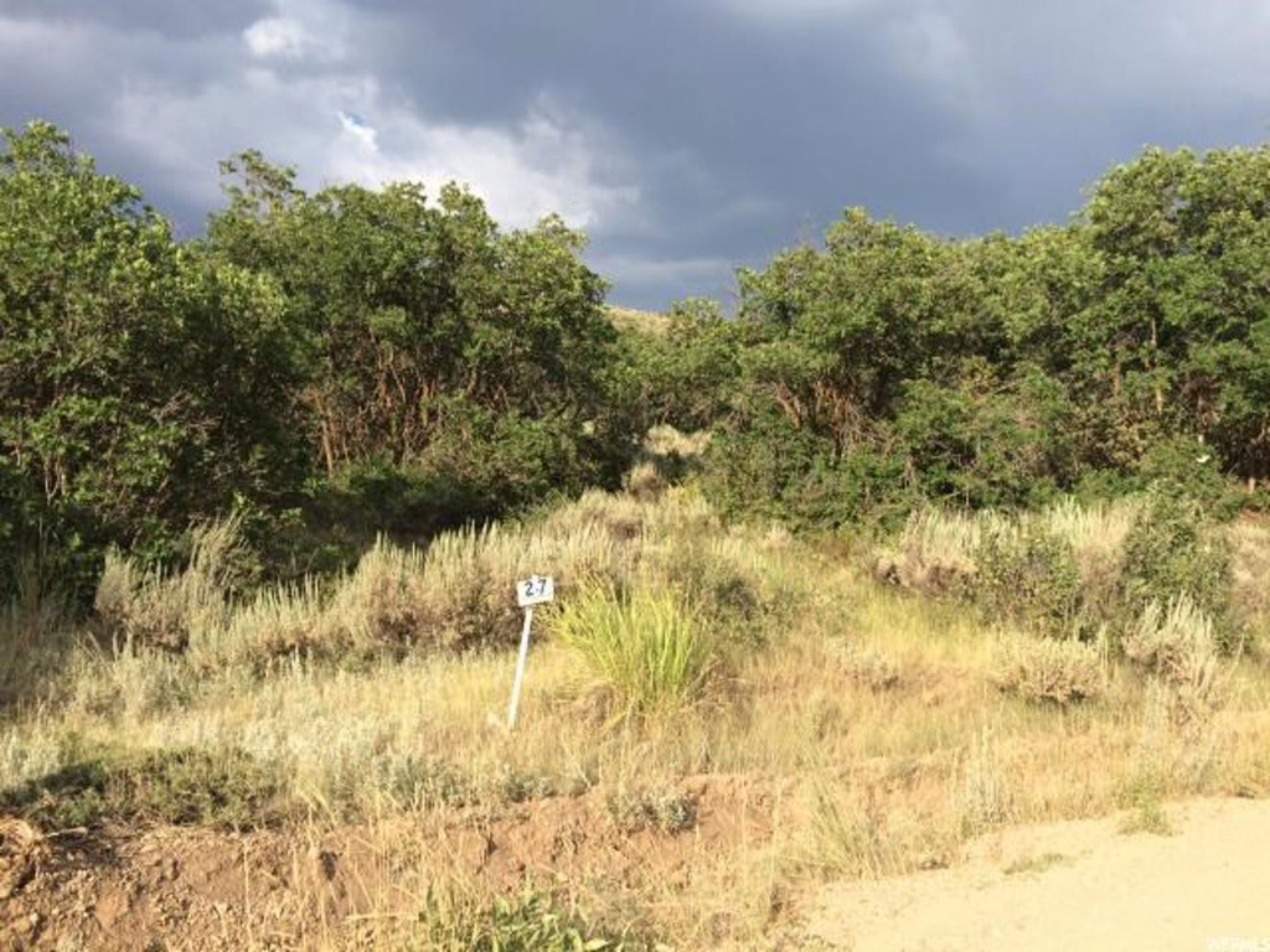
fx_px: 1064
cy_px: 476
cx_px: 635
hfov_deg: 61.7
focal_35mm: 29
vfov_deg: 48.2
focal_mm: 4.15
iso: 32
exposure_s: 1/1325
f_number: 2.2
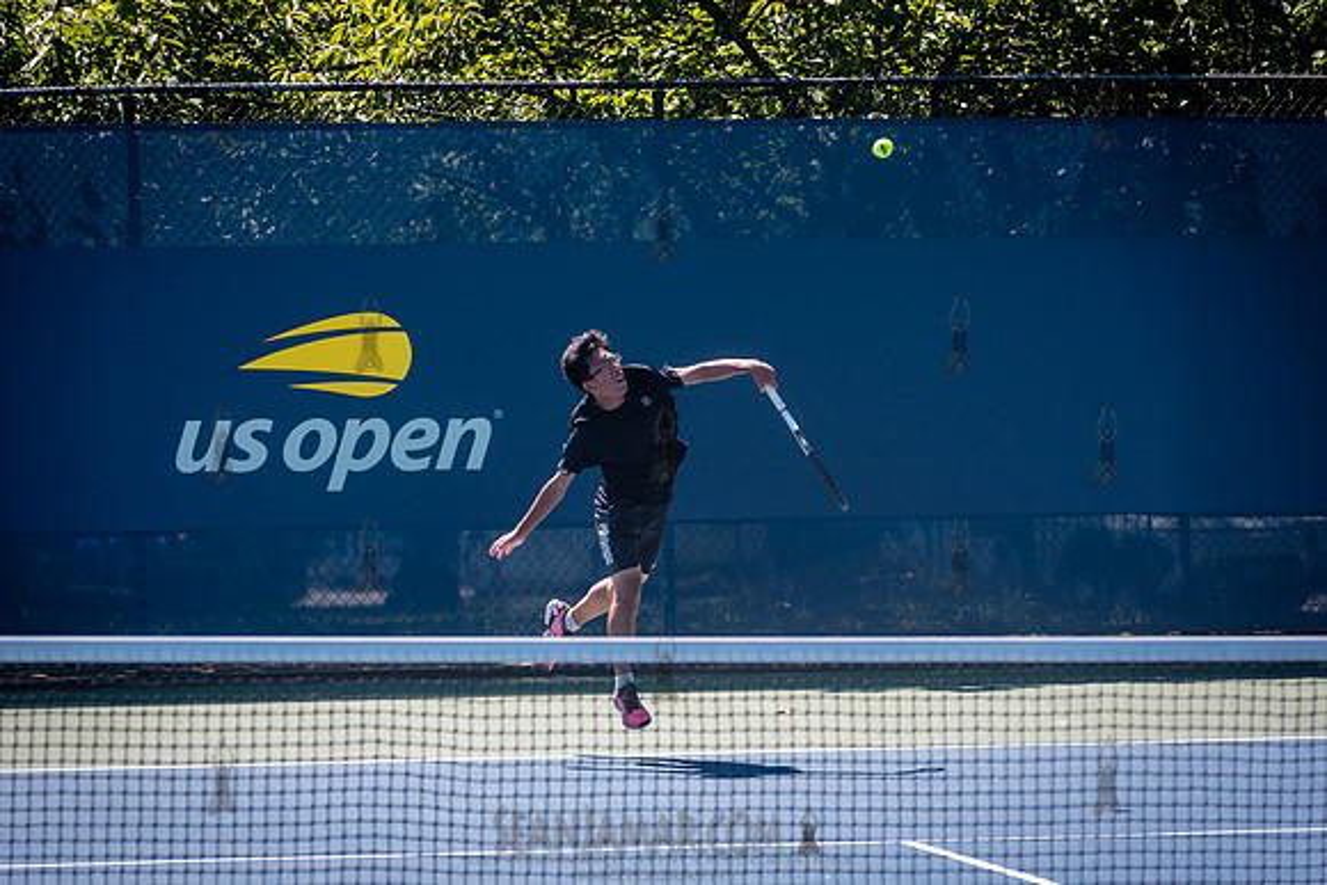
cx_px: 664
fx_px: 6760
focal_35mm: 183
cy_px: 442
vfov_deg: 7.5
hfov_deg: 11.2
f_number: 4.5
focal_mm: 170
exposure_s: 1/800
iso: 200
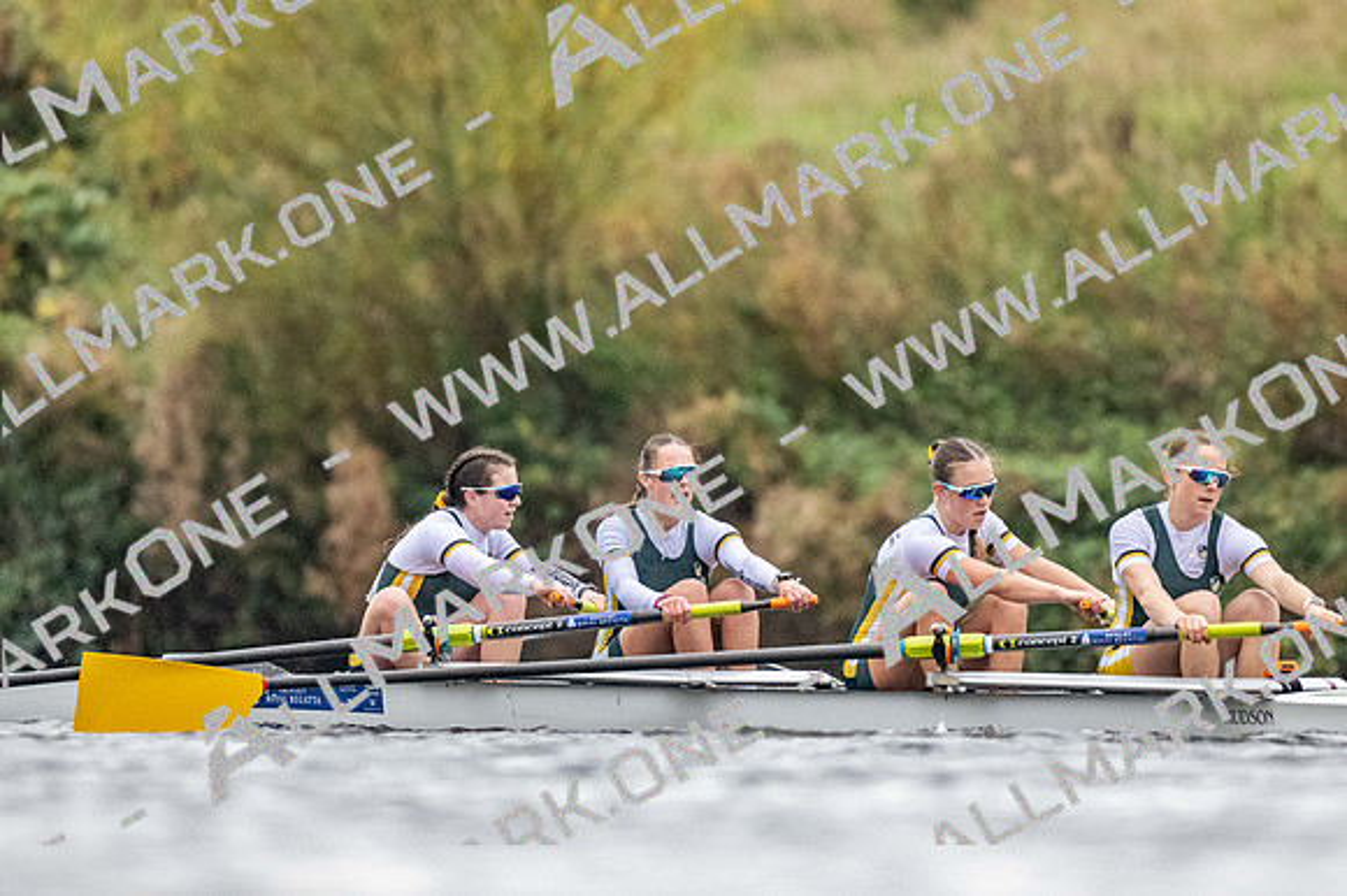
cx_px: 674
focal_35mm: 900
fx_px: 33655
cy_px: 448
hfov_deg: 2.3
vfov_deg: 1.5
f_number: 4
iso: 4500
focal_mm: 600
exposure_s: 1/2500
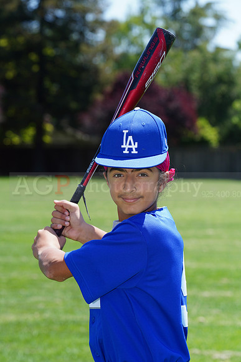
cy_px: 181
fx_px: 1816
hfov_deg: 7.6
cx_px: 120
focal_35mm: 181
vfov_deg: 11.4
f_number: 9
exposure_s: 1/200
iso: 200
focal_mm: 181
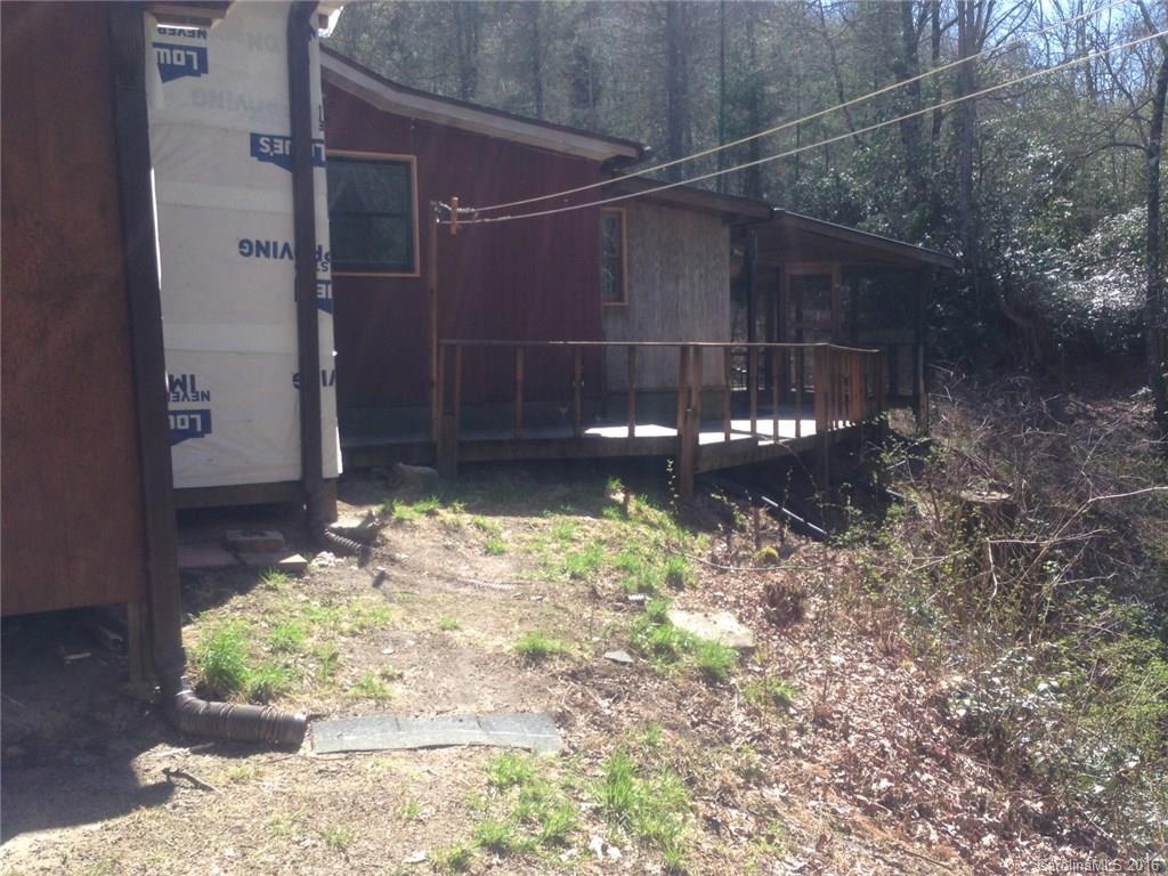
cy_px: 438
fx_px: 1113
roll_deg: +0.4
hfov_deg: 55.4
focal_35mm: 33
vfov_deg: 42.9
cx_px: 584
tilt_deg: -3.7
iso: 50
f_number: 2.4
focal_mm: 4.12
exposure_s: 1/596
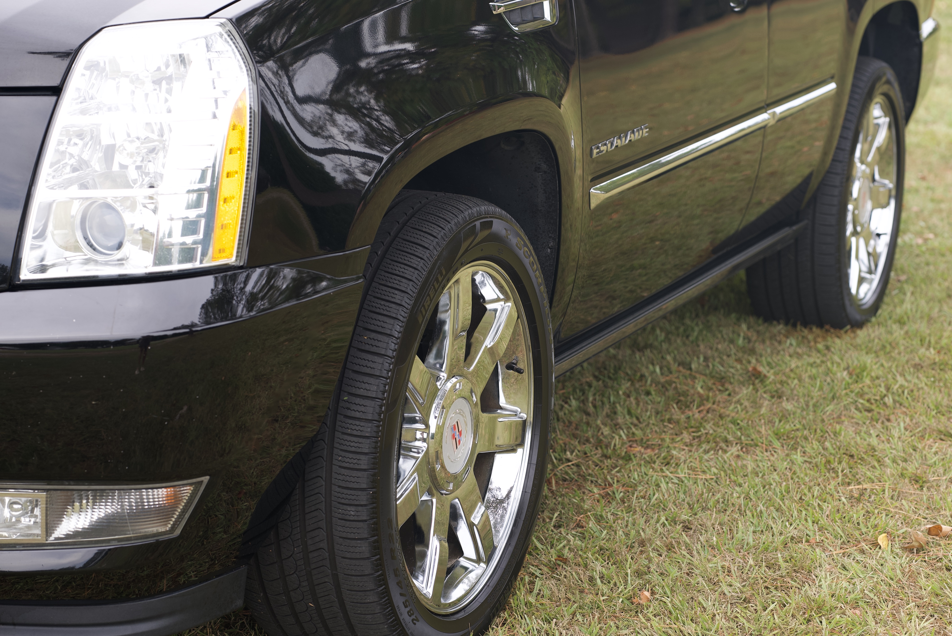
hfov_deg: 23.9
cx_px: 476
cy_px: 318
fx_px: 2249
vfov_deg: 16.1
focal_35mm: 85
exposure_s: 1/200
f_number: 4.5
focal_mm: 85
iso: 160
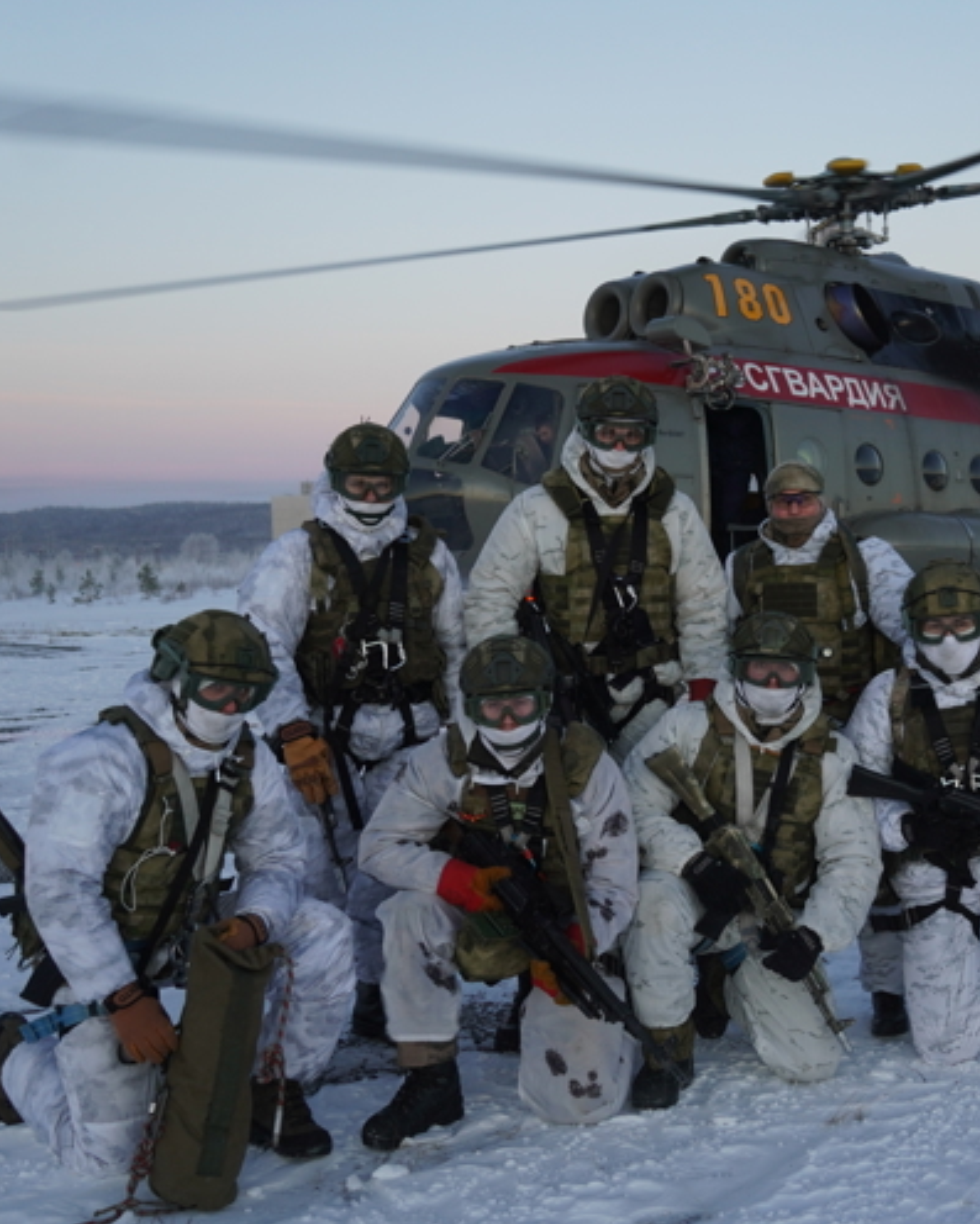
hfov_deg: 29.2
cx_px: 744
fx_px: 1848
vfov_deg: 36.6
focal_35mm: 51
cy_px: 612
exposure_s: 1/160
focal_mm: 24
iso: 200
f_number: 4
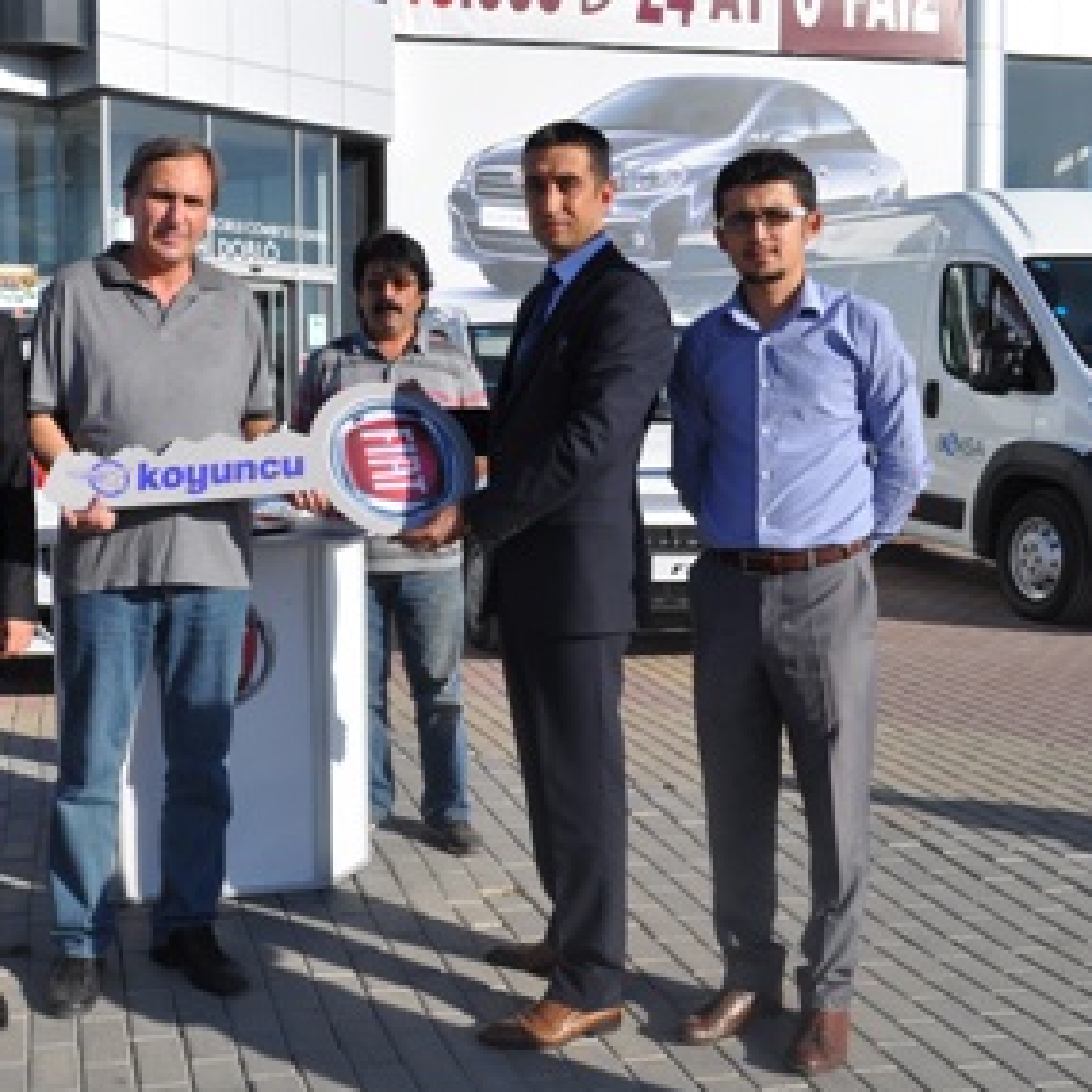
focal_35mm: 40
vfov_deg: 41.9
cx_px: 291
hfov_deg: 40.8
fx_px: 1428
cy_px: 548
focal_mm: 20
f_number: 10
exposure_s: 1/400
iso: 200
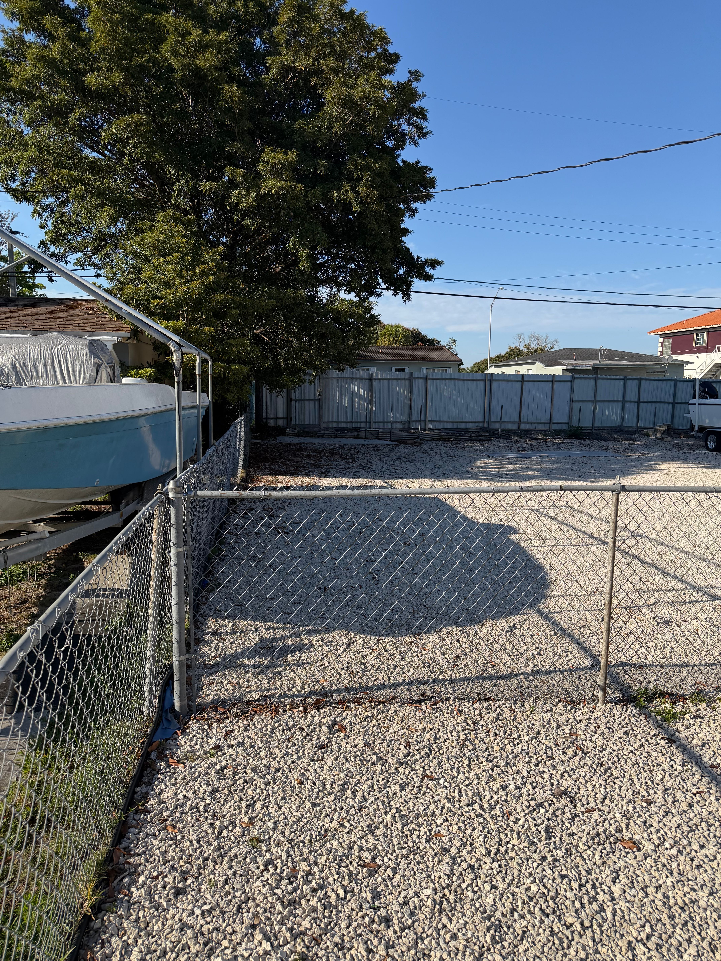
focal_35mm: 24
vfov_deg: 71.6
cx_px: 360
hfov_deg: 56.8
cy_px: 480
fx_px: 667
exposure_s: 1/6173
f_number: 1.78
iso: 100
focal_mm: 6.76
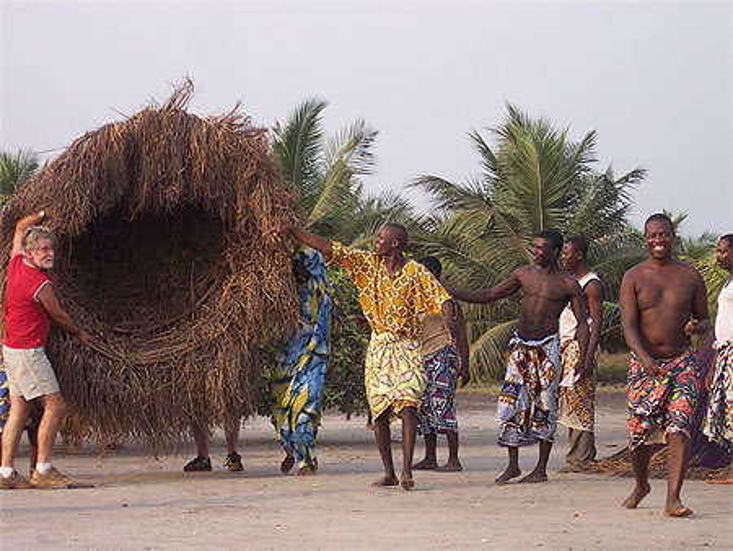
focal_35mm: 114
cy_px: 276
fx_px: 2415
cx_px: 366
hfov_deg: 17.3
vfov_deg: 13.0
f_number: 4.8
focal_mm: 24
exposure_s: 1/180
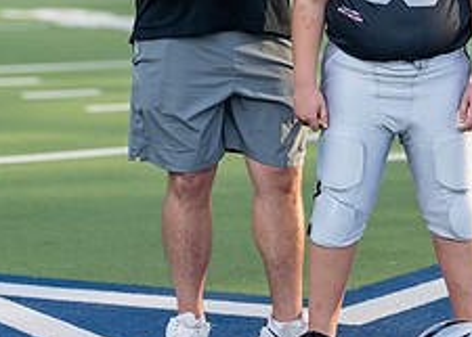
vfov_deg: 10.6
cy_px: 27
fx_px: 1811
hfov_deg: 14.8
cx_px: 334
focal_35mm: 135
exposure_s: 1/2500
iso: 100
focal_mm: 50
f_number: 1.2
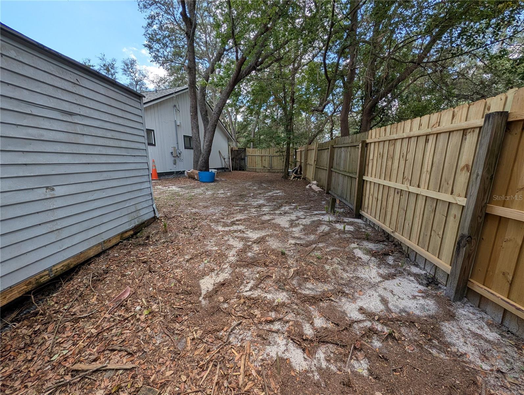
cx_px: 262
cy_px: 198
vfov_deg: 94.6
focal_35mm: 12
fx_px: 182
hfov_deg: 110.5
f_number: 1.7
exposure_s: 1/1245
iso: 47
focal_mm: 2.02
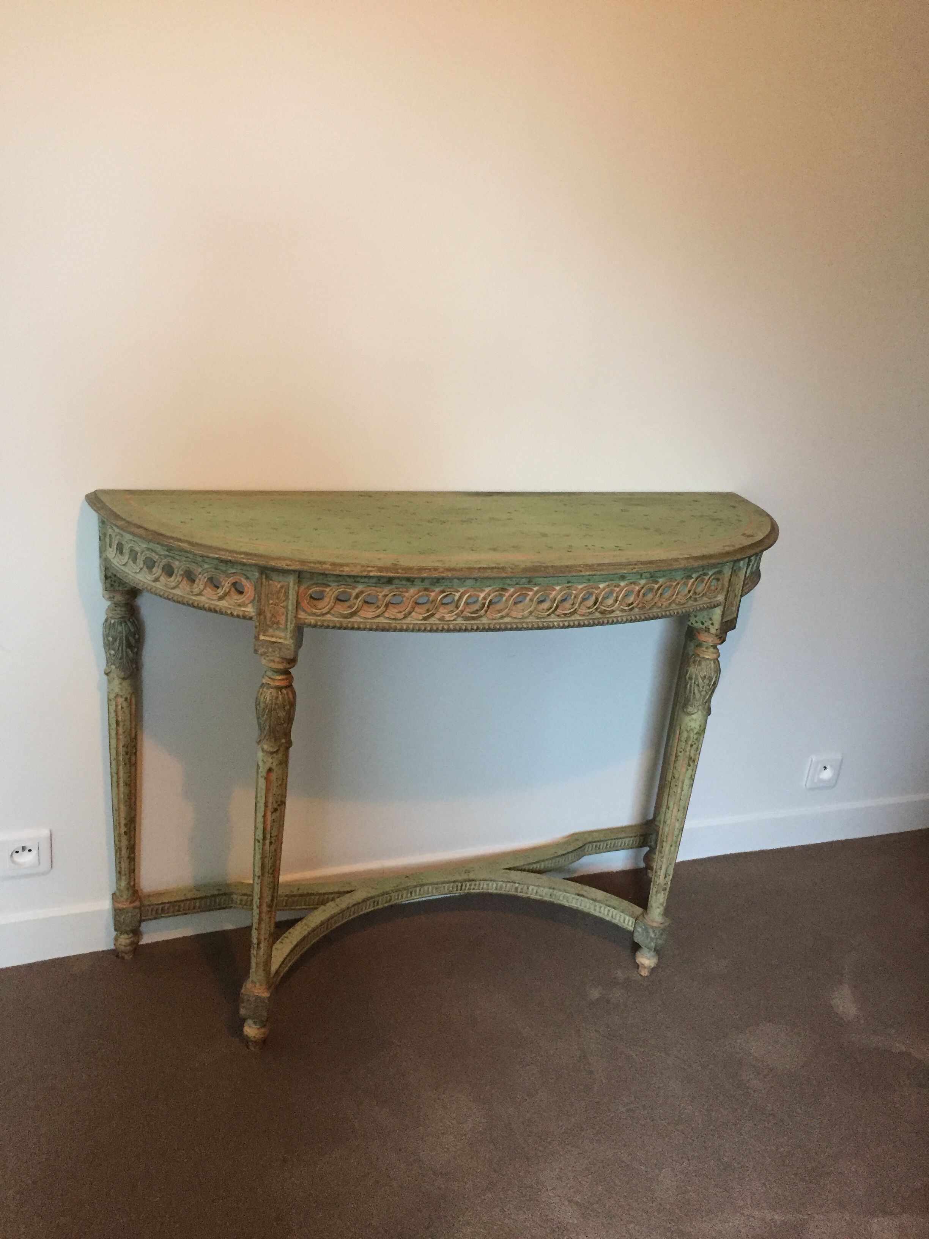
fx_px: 1038
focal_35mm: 29
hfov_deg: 48.2
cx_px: 464
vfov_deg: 61.7
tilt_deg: -20.4
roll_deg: -5.6
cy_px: 620
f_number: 2.2
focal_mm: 4.15
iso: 320
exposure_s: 1/33
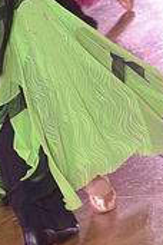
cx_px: -31
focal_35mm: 322
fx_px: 2187
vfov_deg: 6.4
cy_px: -69
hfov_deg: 4.3
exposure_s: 1/200
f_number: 5
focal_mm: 95
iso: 1250
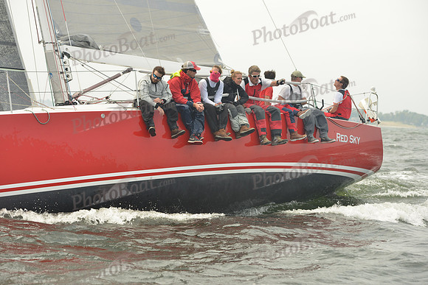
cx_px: 214
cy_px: 142
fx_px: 1189
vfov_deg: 13.7
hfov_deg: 20.4
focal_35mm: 100
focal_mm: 100
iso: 320
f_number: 6.3
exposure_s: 1/1250
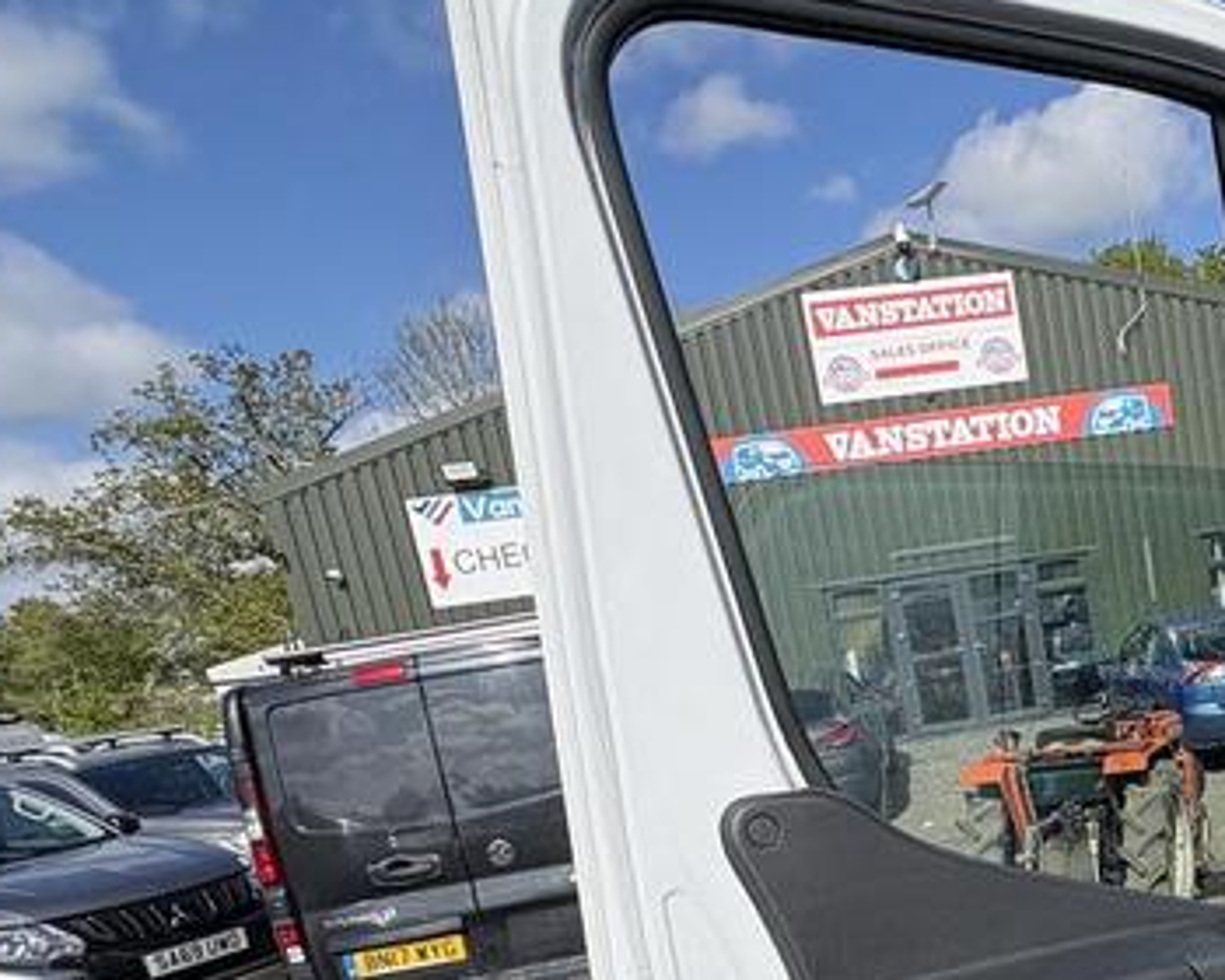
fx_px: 1269
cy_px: 910
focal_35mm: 35
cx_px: 1127
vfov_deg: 38.8
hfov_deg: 46.0
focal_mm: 2.22
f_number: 2.2
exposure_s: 1/1976
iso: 50
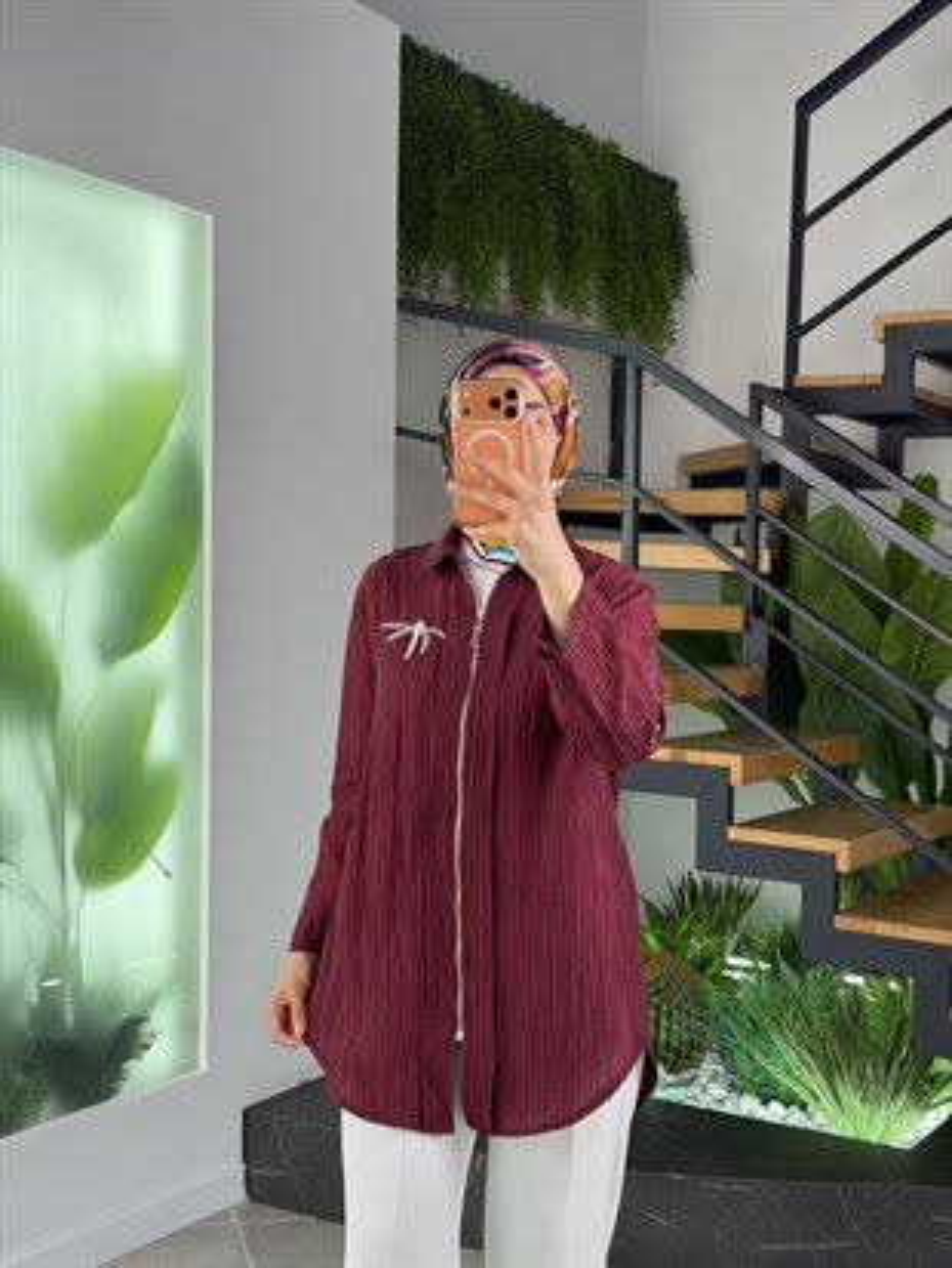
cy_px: 634
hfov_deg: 30.3
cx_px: 476
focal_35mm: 48
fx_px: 1759
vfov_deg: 39.6
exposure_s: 1/190
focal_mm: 6.76
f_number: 1.78
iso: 125
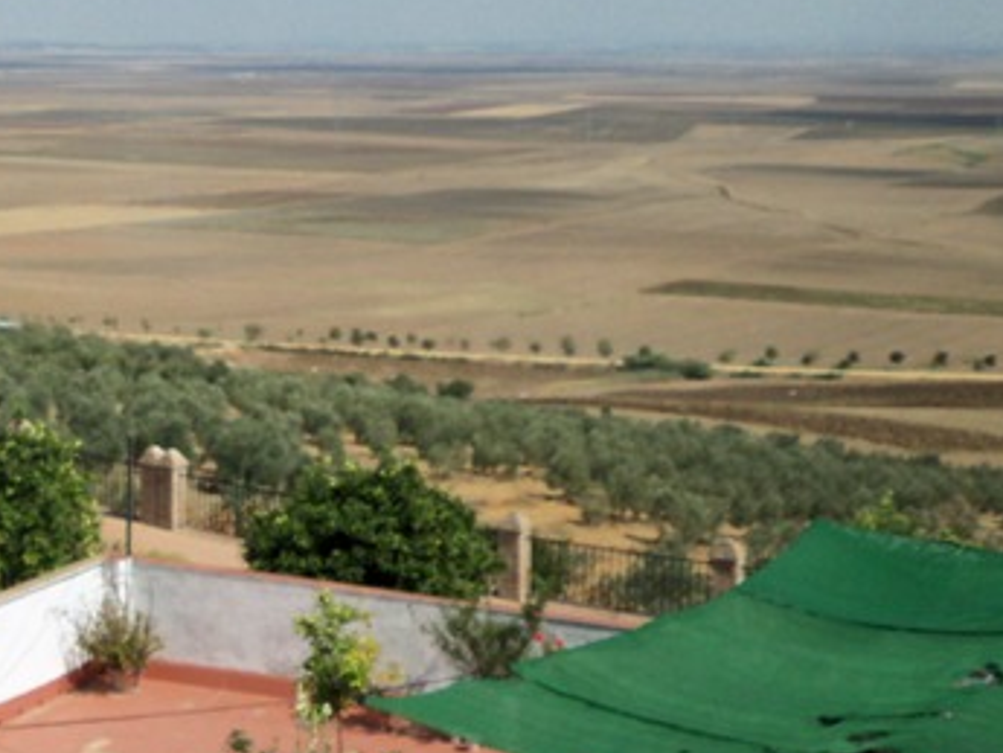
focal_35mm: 69
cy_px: 65
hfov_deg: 27.1
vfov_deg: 20.8
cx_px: 96
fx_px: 2000
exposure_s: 1/320
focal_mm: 5.7
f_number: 8.8
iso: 80
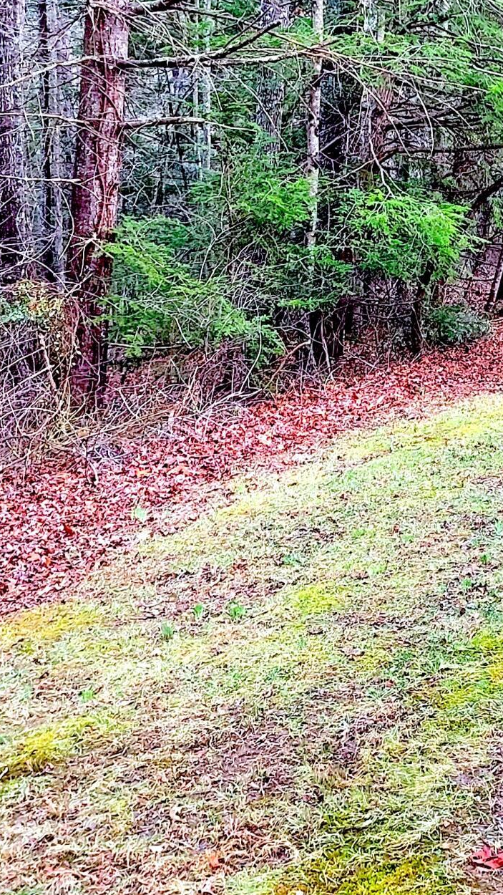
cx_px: 445
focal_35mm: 68
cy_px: 310
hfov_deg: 17.5
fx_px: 1613
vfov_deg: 30.8
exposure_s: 1/40
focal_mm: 5.4
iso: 320
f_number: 1.8
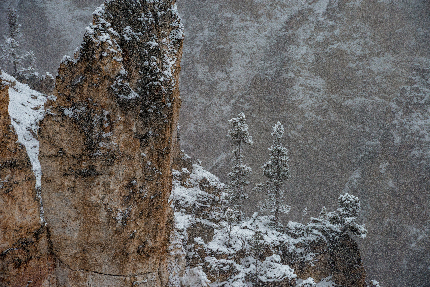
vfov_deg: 6.9
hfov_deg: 10.3
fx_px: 2390
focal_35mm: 200
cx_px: 215
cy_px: 144
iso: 400
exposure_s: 1/200
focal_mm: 200
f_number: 11
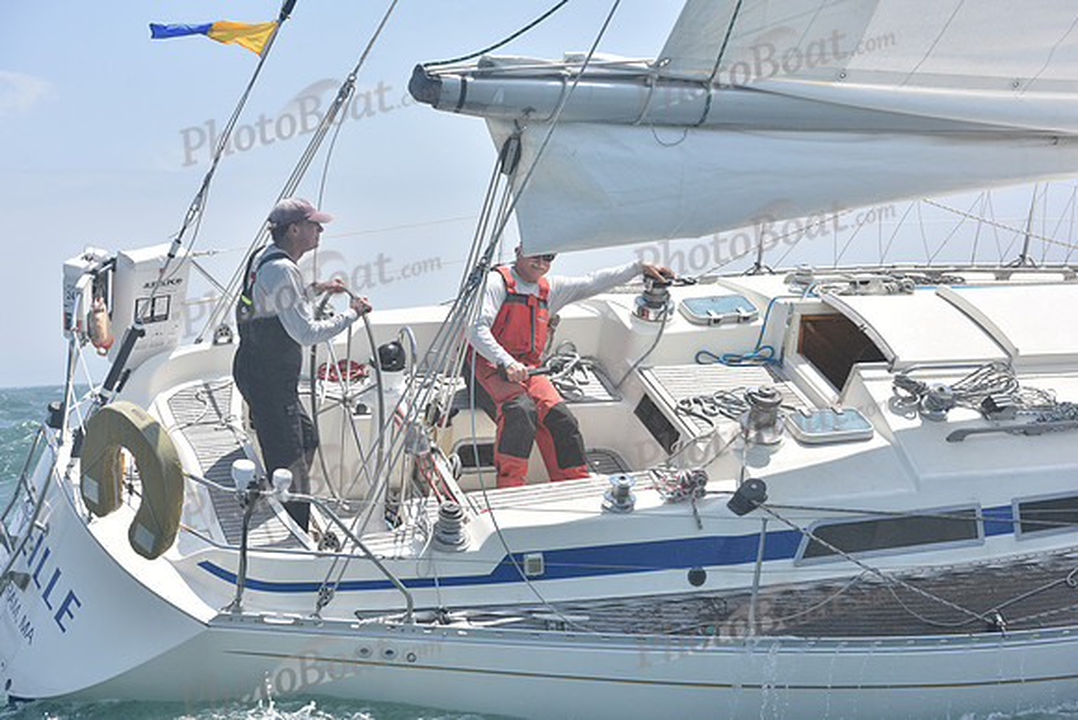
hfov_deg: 27.0
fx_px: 2246
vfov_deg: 18.2
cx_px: 539
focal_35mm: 75
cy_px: 360
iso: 320
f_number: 8
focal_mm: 75
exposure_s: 1/1000
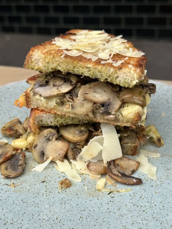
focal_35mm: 48
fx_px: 318
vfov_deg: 39.7
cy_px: 114
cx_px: 86
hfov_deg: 30.3
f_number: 1.78
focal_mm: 6.86
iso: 64
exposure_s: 1/704
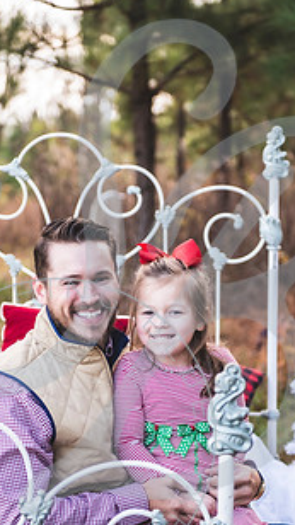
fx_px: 1323
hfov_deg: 12.7
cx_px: 135
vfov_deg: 22.4
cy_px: 307
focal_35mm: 95
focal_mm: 62
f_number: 2.8
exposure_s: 1/160
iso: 200
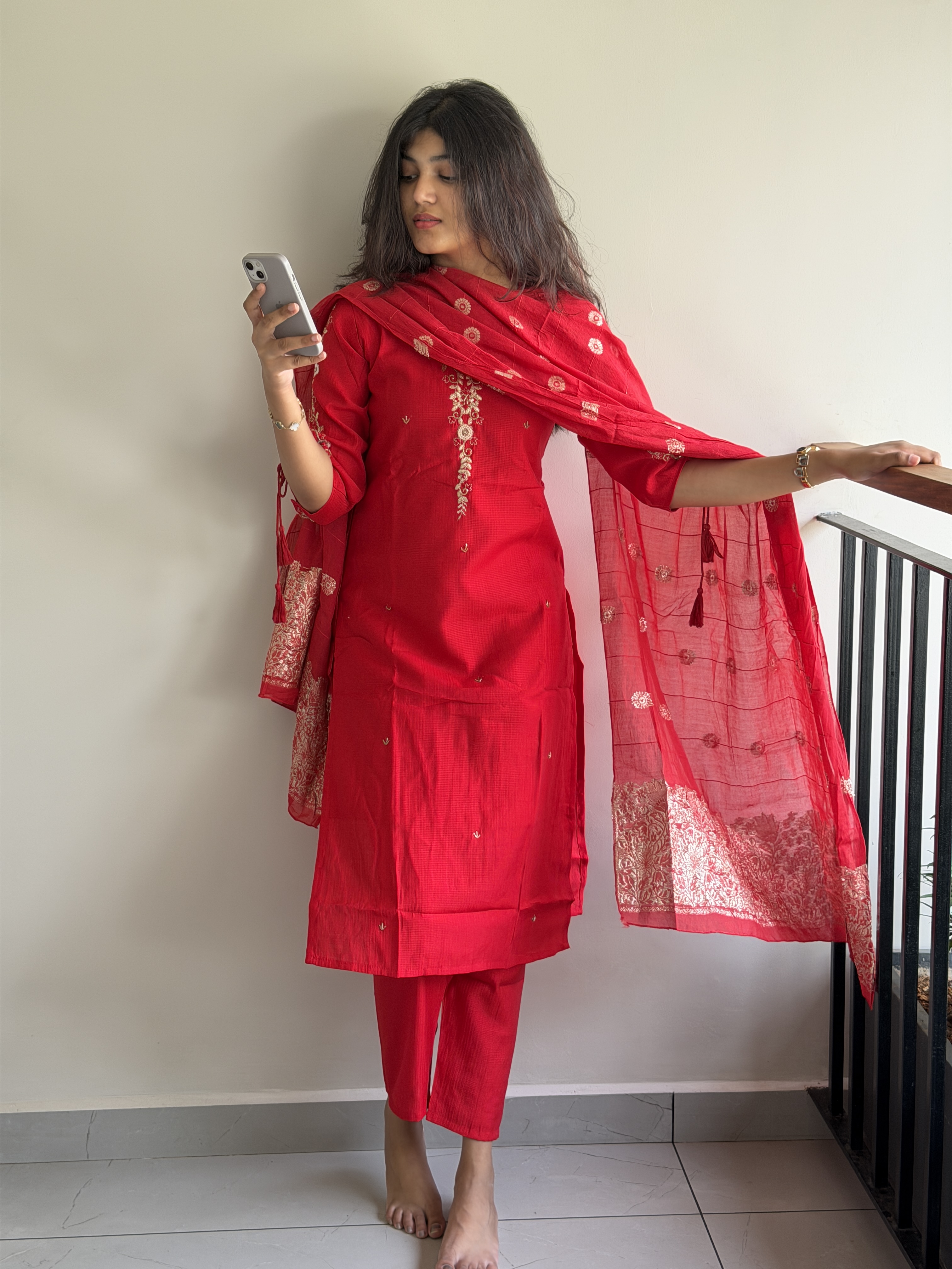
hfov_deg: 30.3
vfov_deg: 39.7
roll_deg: -0.9
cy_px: 634
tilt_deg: -10.6
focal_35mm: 48
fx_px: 1760
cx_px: 476
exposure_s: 1/121
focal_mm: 6.76
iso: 64
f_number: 1.78
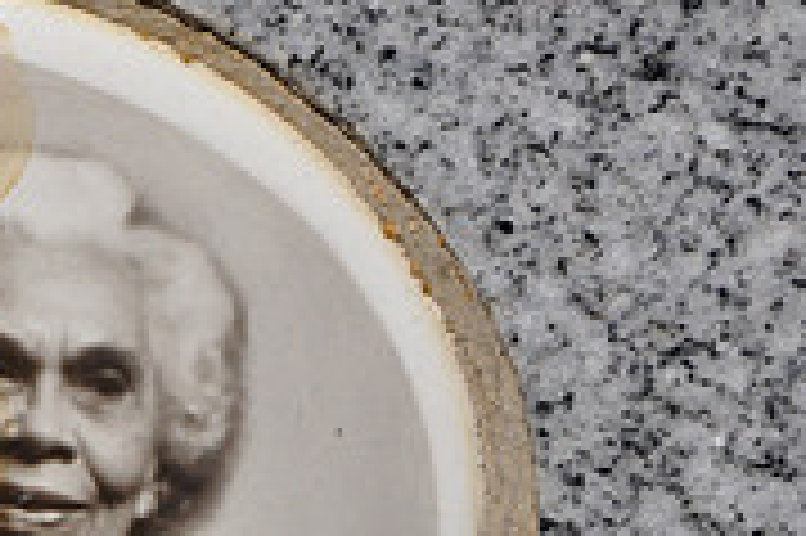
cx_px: -167
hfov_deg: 4.3
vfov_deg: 2.9
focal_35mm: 477
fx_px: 10669
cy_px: 538
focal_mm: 98
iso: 200
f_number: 9
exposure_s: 1/320
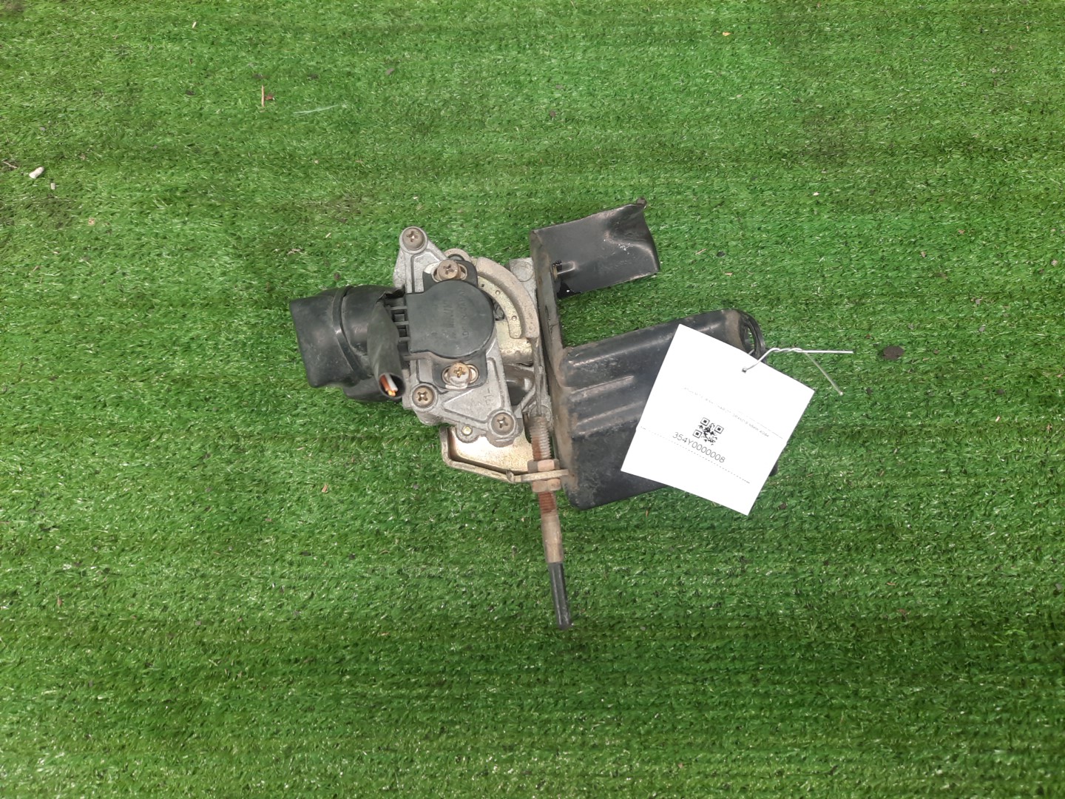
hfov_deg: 69.4
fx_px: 769
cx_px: 532
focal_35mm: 25
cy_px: 400
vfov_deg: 54.9
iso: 136
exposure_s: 1/50
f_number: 2
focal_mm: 4.6
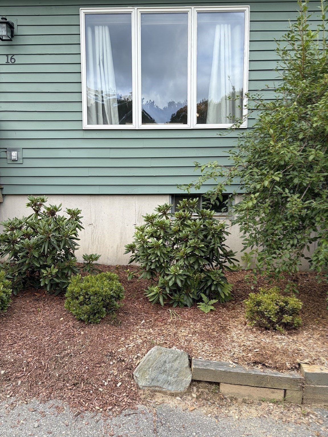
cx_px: 164
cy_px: 218
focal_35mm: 26
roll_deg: -0.8
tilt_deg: -5.4
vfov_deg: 67.3
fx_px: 328
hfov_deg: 53.1
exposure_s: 1/933
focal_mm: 5.96
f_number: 1.6
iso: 50
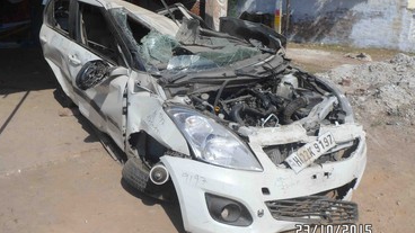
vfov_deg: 36.6
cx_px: 198
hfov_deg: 61.0
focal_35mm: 32
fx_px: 352
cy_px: 96
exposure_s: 1/180
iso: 80
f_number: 9.2
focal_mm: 4.9
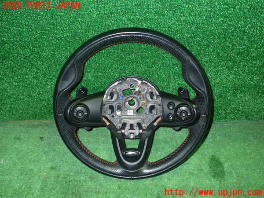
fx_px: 244
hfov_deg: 56.8
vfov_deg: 44.2
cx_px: 132
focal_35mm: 32
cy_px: 99
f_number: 2.4
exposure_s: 1/30
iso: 250
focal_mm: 5.79
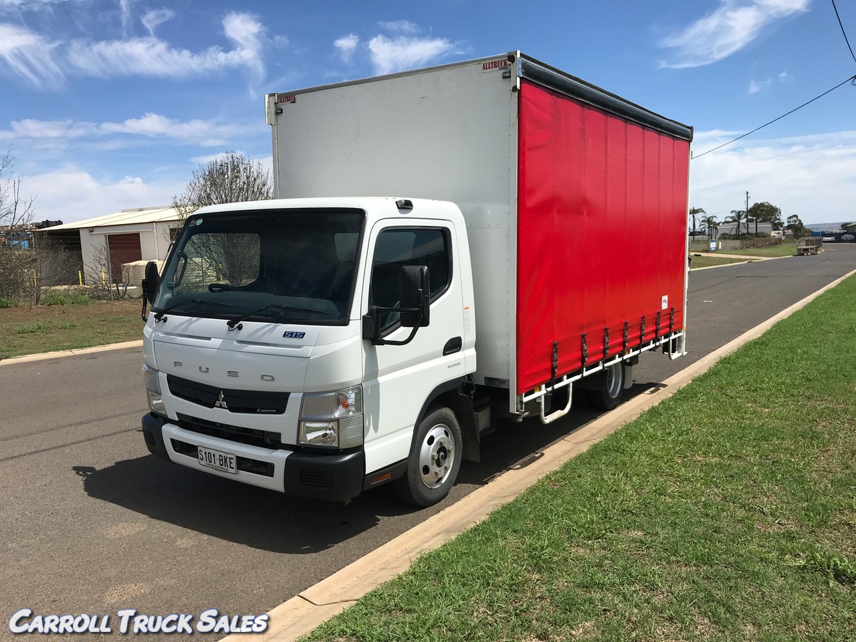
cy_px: 321
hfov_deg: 63.4
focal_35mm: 28
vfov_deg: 49.7
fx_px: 692
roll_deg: +2.6
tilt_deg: -4.6
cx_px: 428
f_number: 1.8
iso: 20
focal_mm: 3.99
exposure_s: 1/3096
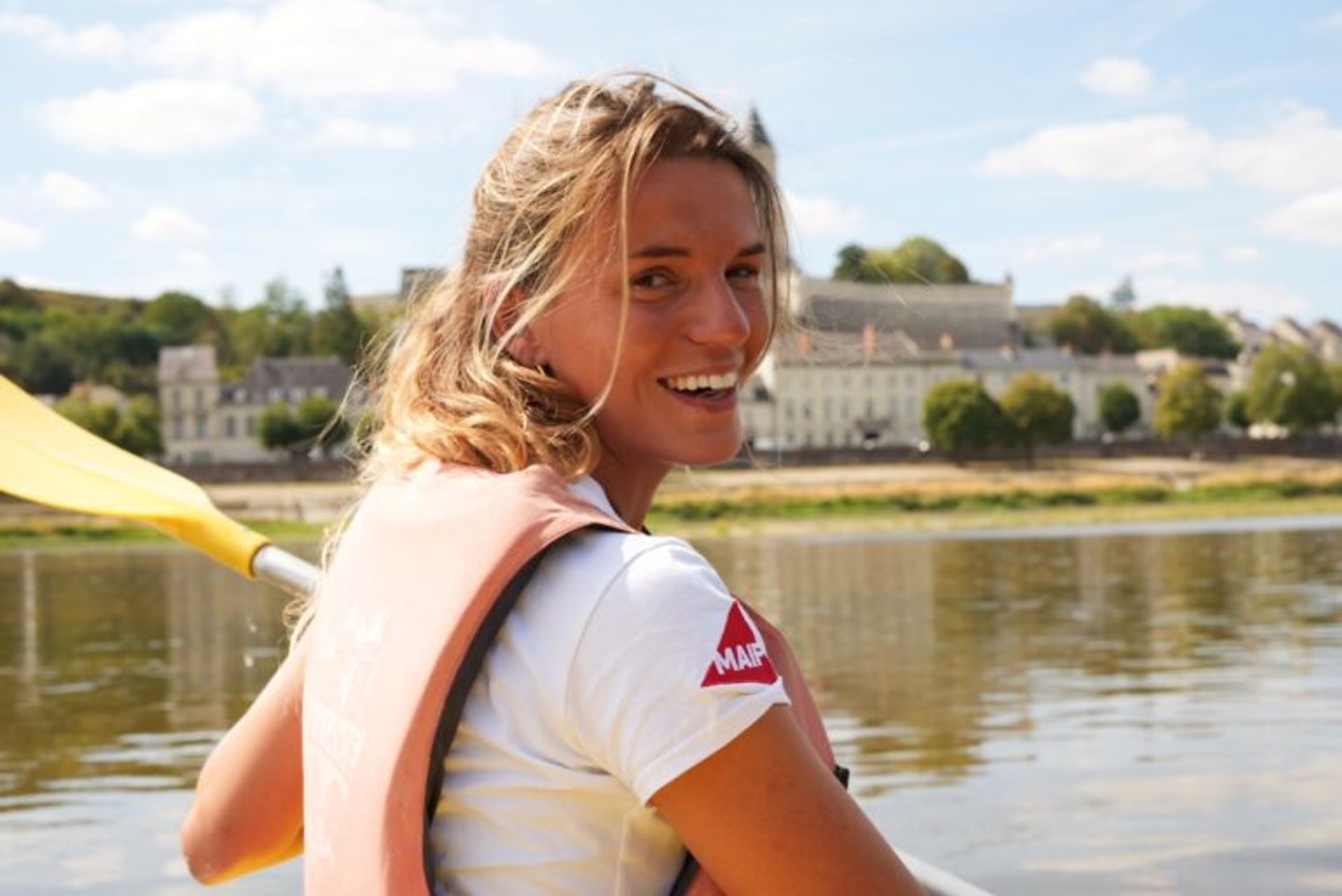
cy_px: 448
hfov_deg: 39.6
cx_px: 671
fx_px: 1865
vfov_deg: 27.0
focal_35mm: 50
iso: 125
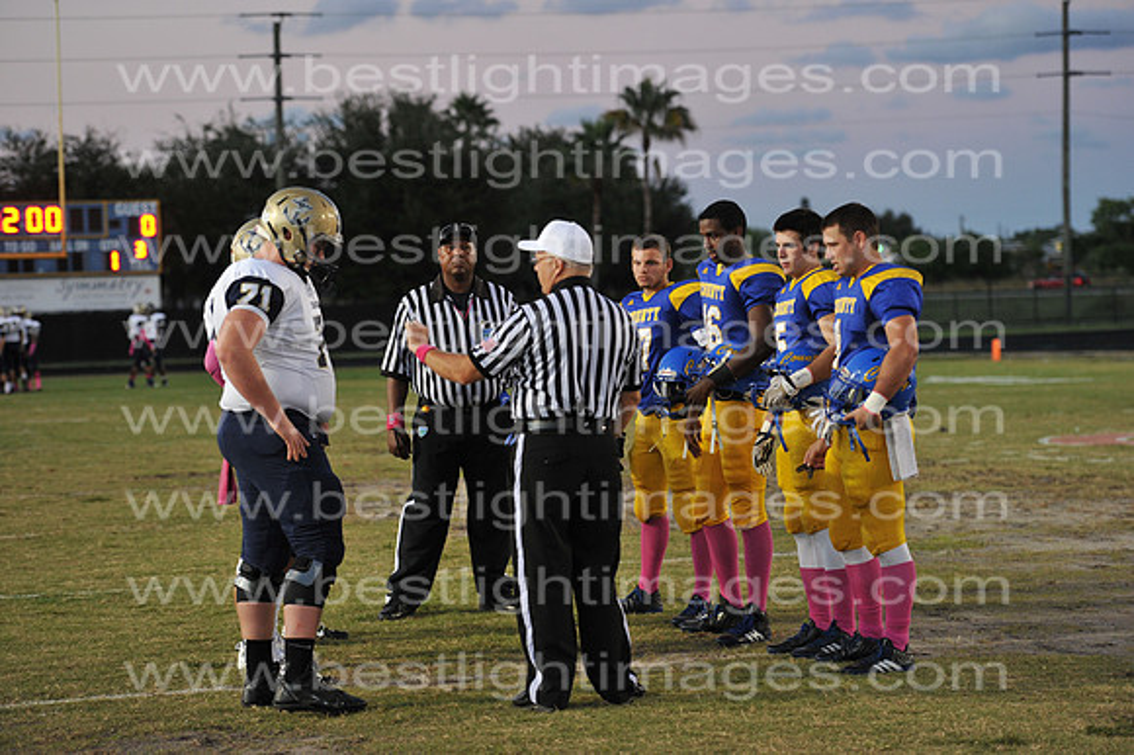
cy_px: 378
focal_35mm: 102
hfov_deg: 20.0
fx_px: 3211
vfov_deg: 13.4
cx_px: 567
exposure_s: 1/400
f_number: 3.2
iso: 1600
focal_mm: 102
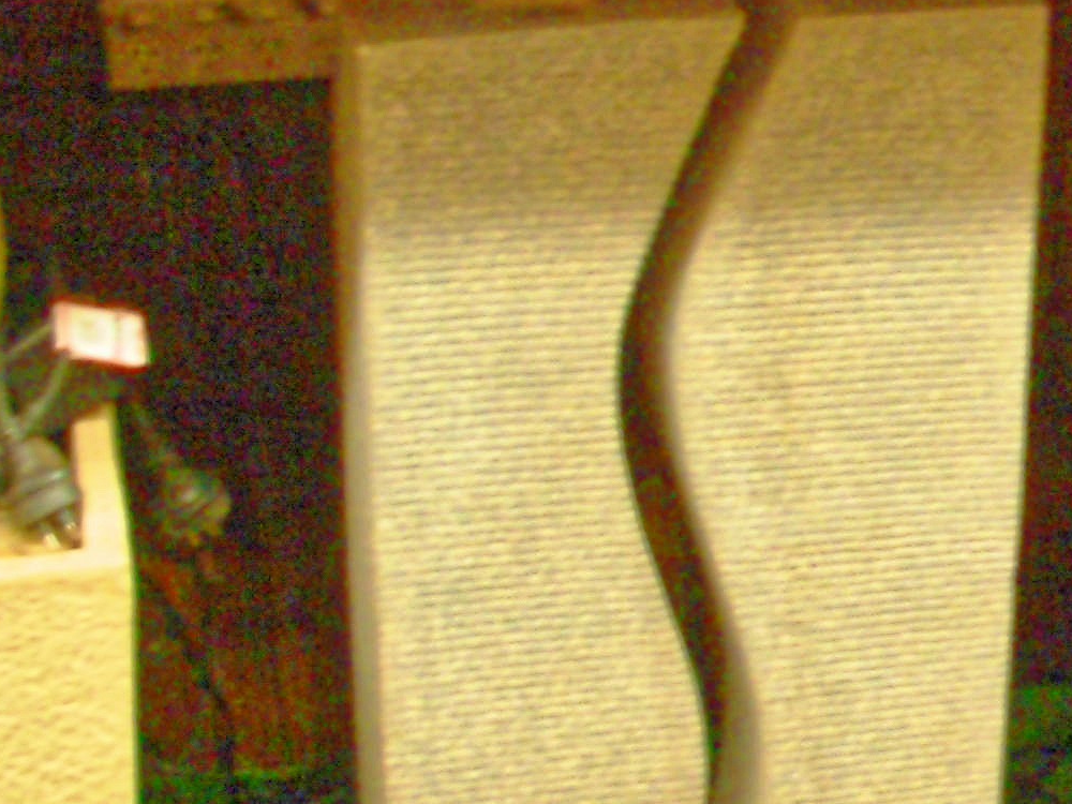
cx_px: 1384
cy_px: 530
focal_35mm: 107
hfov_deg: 17.3
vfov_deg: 13.8
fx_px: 3314
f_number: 2.9
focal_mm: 6.3
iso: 159
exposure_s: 1/1.67
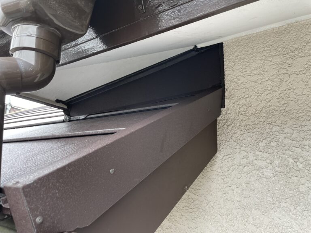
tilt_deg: +13.5
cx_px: 156
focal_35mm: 26
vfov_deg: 53.1
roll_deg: -2.2
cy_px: 116
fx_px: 234
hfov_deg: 67.3
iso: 80
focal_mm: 4.2
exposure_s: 1/121
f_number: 1.6
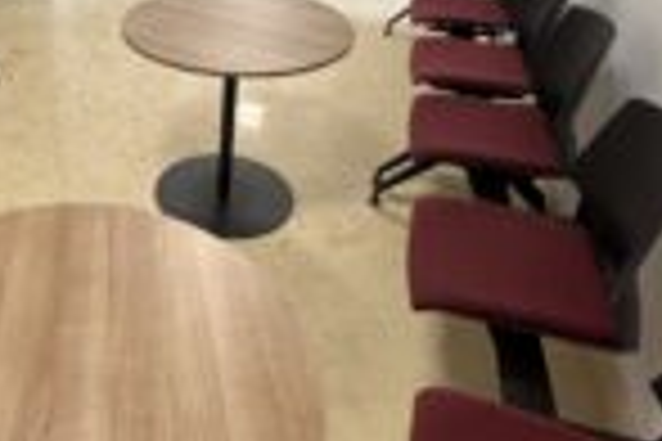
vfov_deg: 38.3
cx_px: 108
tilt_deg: -24.8
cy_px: 81
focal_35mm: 33
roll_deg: +2.5
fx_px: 607
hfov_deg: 52.5
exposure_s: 1/100
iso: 200
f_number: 1.8
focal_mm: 1.57
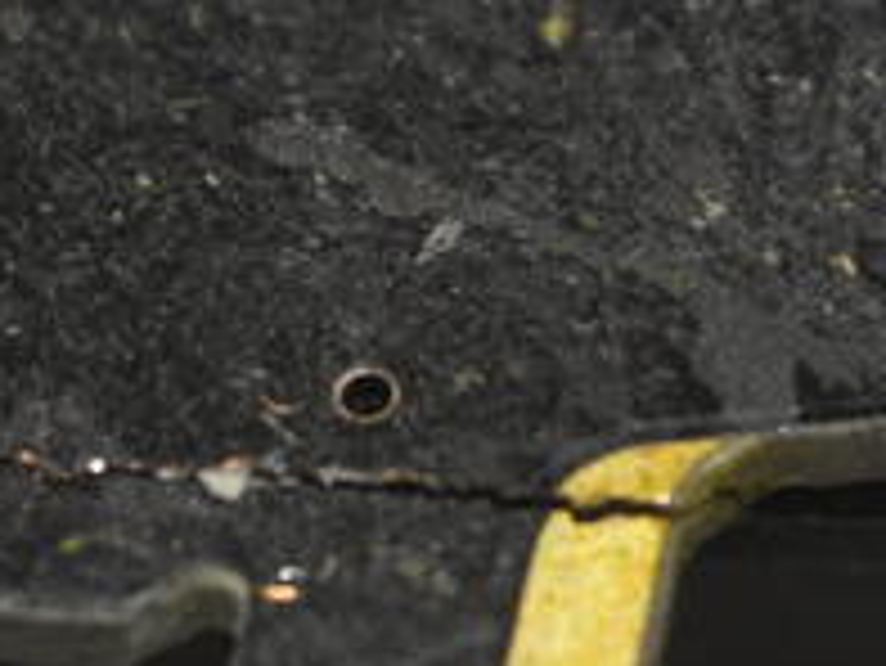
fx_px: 10307
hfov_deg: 4.9
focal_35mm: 402
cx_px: 616
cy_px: 205
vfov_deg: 3.7
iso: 800
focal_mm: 55
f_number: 5.6
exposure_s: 1/60
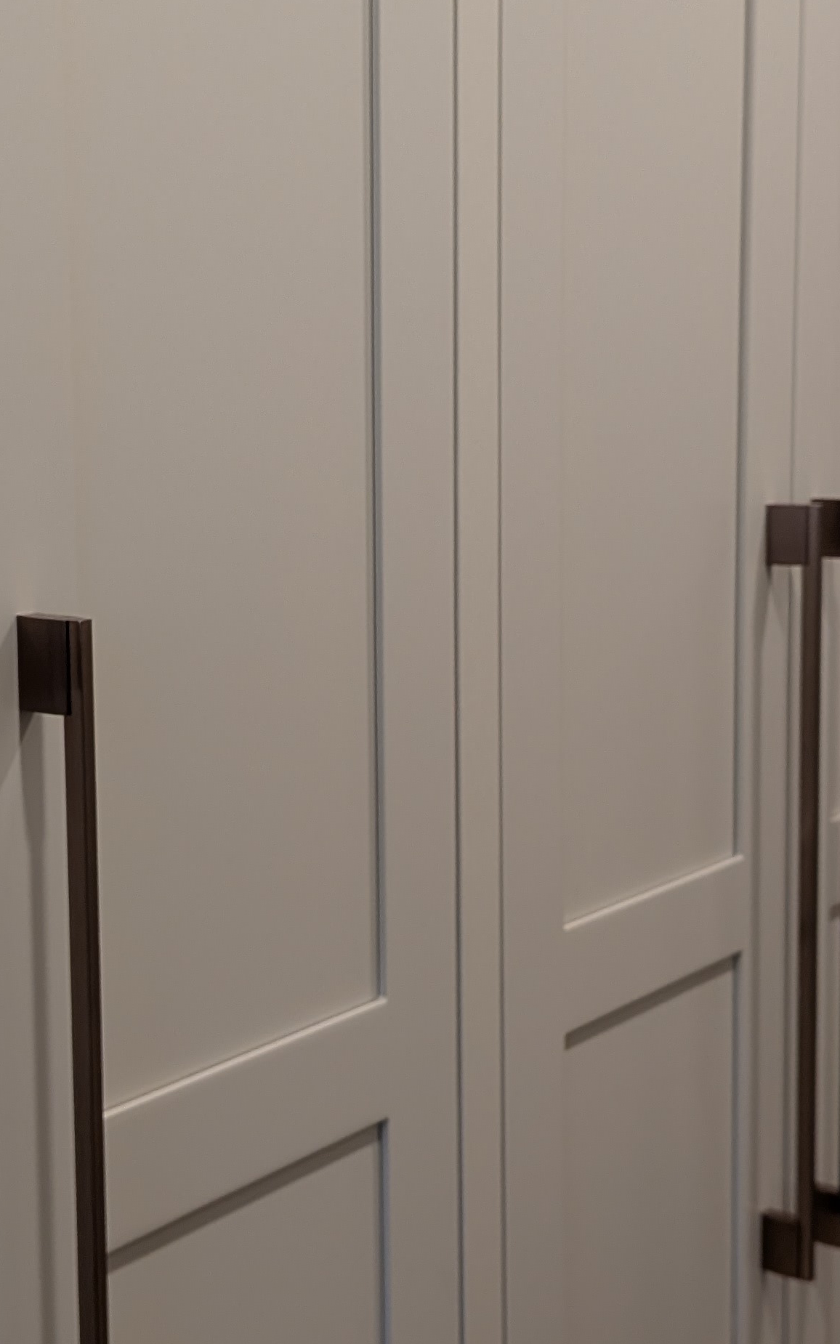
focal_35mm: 55
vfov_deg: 36.9
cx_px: 246
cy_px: 631
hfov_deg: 23.4
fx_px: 2015
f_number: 1.7
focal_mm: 4.53
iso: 57
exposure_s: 1/30
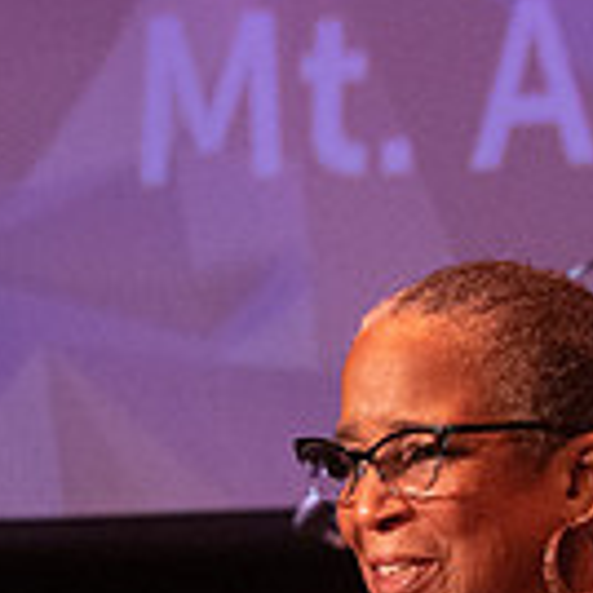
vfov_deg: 4.5
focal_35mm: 387
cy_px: 737
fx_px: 7501
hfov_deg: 4.5
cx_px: -27
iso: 3200
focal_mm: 70
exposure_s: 1/250
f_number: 4
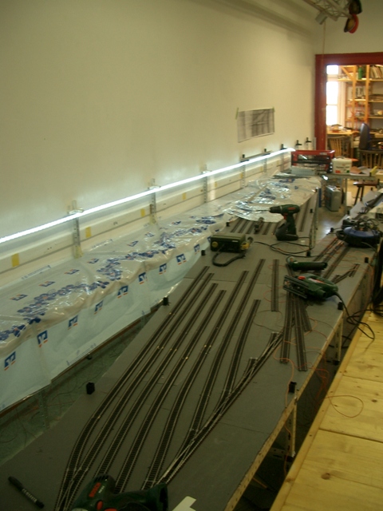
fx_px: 516
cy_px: 256
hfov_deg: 40.7
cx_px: 192
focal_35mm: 35
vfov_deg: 52.6
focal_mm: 5.8
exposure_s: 1/13
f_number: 2.6
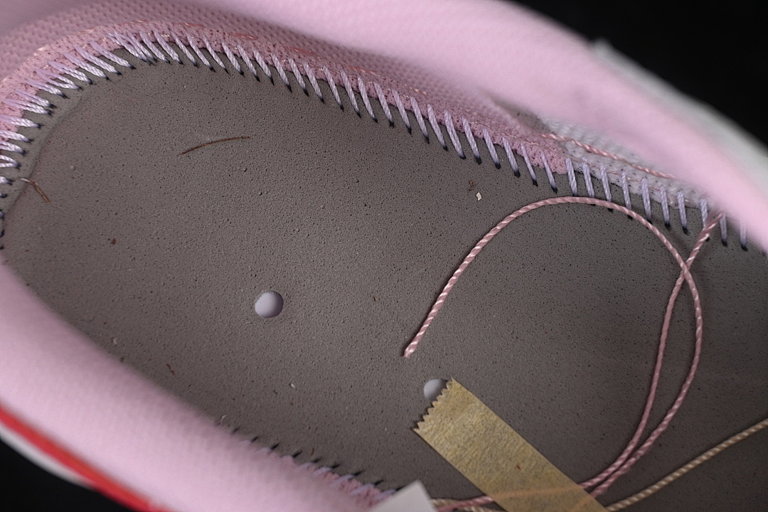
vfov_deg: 18.2
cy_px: 256
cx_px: 384
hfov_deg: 27.0
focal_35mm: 75
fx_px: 1600
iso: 160
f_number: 7.1
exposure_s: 1/80
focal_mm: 50
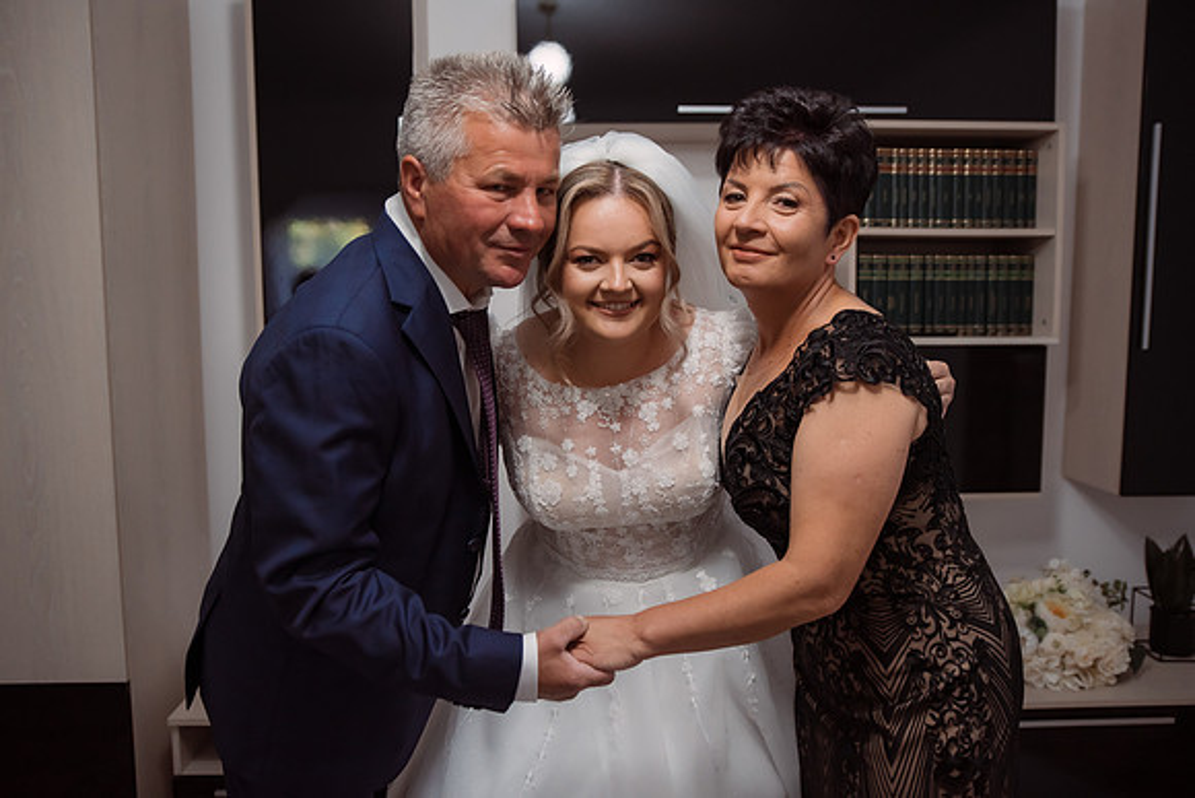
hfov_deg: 60.4
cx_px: 597
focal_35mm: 31
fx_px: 1027
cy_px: 404
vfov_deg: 42.4
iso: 1600
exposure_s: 1/200
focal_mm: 29
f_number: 2.8
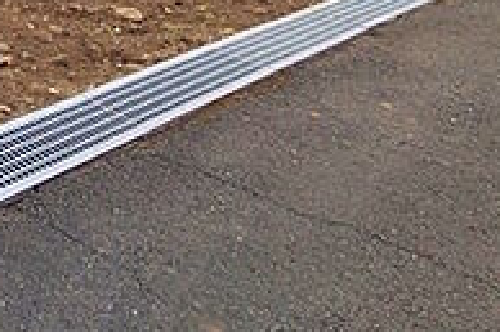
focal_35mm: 45
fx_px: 624
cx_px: -214
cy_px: -219
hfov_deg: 29.9
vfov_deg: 22.1
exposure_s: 1/2237
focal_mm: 1.83
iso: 50
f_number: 2.2
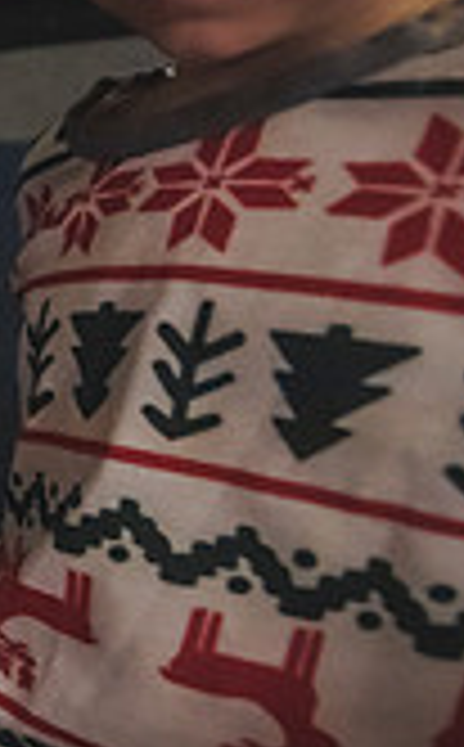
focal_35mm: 50
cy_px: 443
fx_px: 1017
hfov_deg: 13.1
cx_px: -793
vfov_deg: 40.2
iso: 2000
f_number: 2.8
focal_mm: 14
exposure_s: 1/60
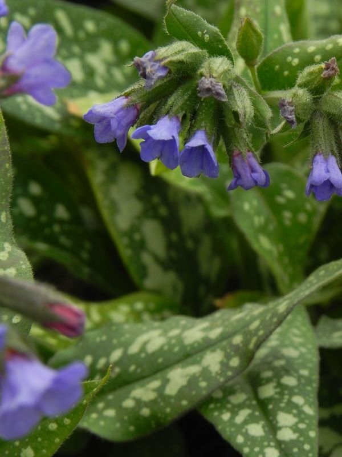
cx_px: 171
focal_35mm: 162
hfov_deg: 9.2
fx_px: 2134
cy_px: 228
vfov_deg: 12.2
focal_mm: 28.8
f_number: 5
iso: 160
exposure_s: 1/125
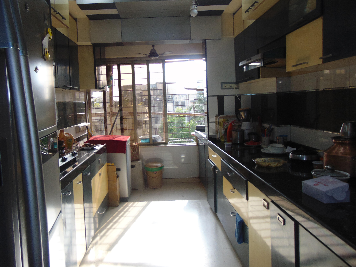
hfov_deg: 63.3
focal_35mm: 28
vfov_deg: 49.7
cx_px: 159
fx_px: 288
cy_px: 125
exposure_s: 1/200
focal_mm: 4.5
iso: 80
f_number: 3
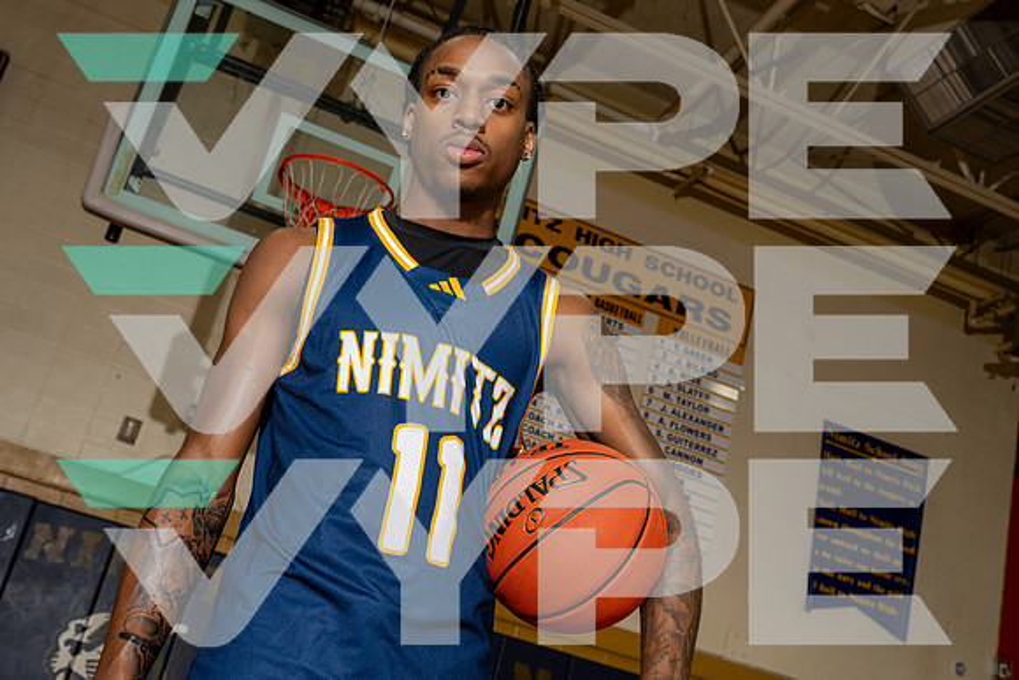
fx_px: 1161
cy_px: 340
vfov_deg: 32.6
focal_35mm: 41
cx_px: 510
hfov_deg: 47.4
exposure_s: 1/250
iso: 800
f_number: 8
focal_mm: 41
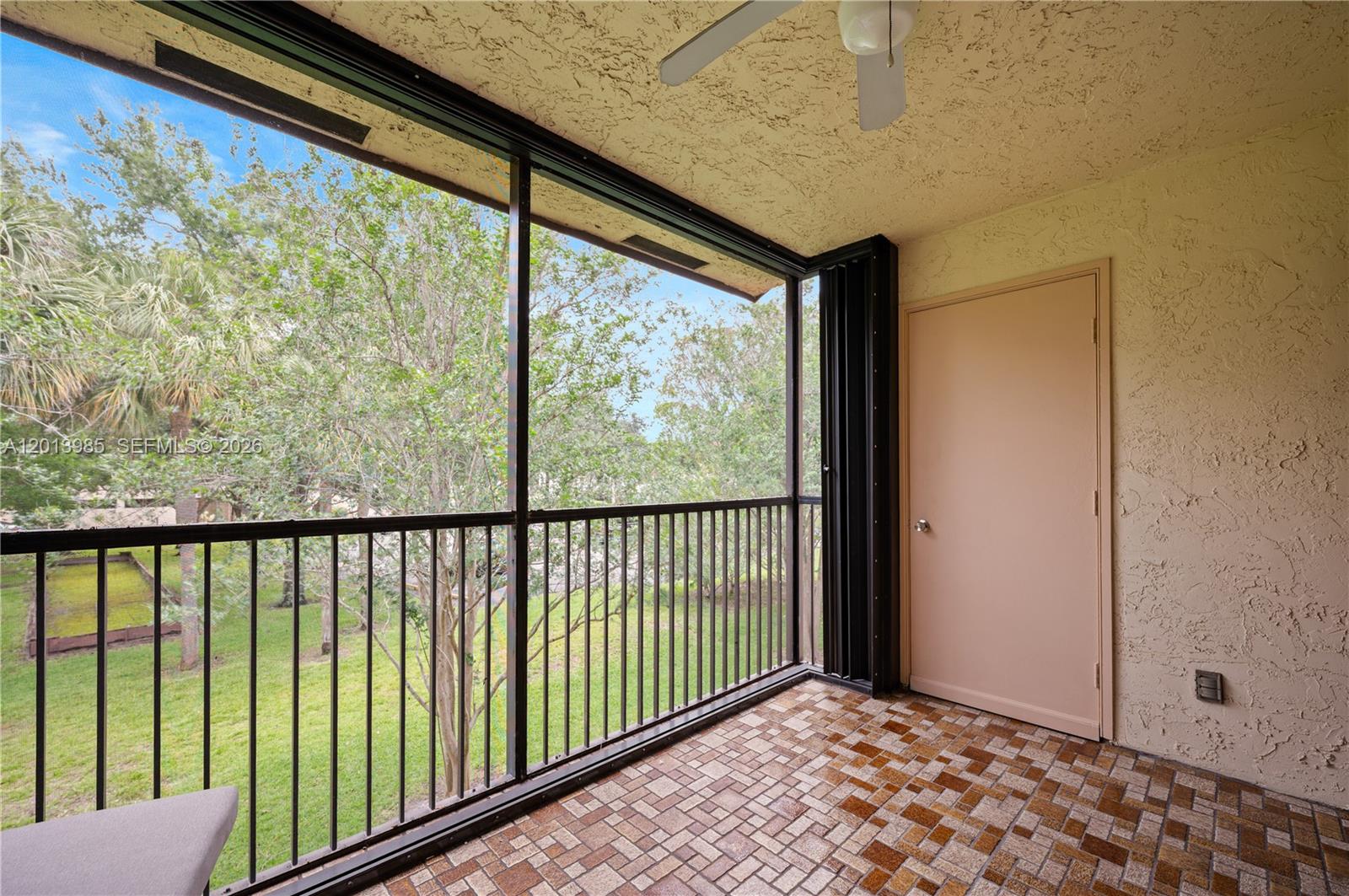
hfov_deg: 104.3
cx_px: 674
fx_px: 524
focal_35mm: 14
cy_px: 448
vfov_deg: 81.1
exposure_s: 1/80
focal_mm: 14
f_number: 4.5
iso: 200
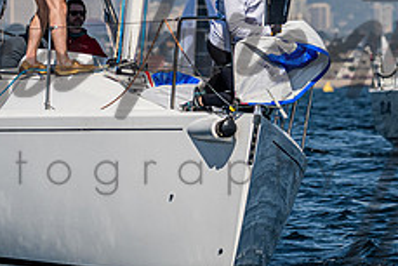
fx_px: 5974
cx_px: 254
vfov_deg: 2.5
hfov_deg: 3.8
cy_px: 43
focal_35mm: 540
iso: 400
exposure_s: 1/6400
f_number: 4.8
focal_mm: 165
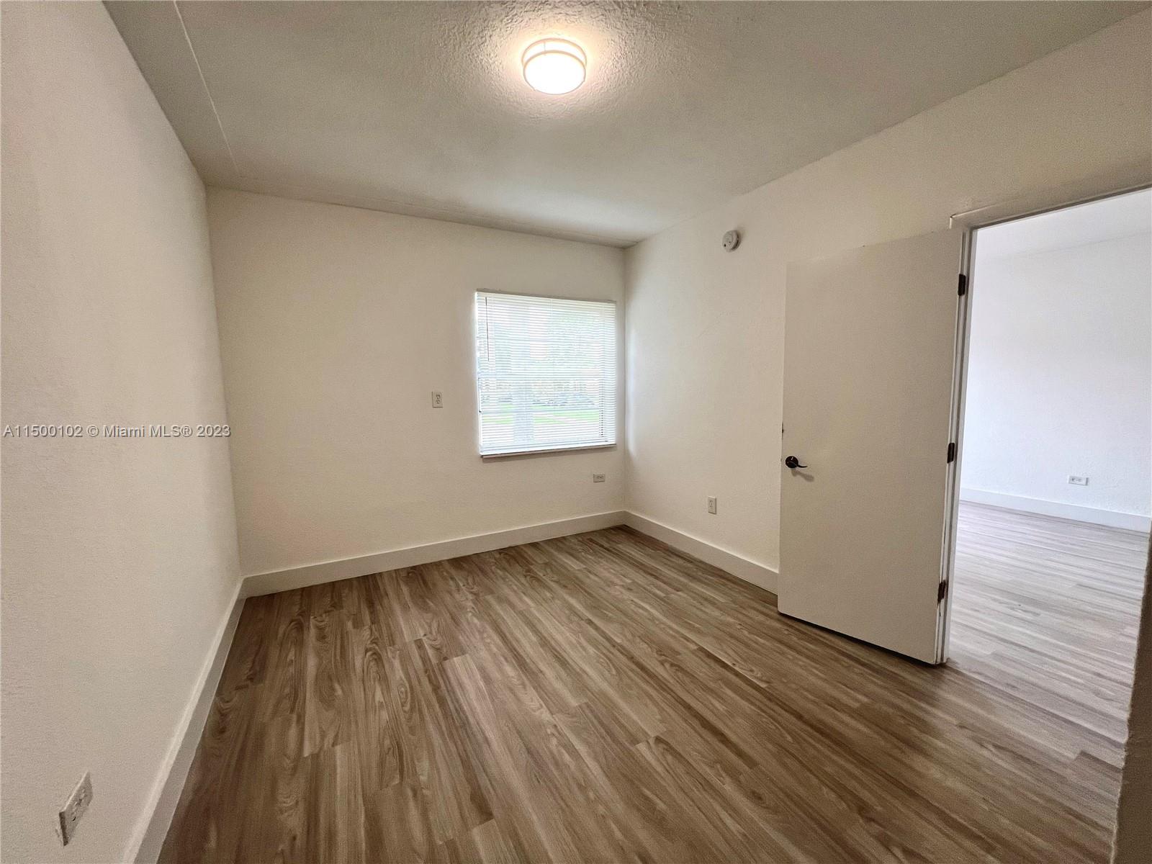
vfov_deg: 89.9
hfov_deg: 106.2
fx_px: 433
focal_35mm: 13
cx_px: 576
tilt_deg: -5.8
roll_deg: +1.0
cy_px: 432
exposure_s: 1/120
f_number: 1.8
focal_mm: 1.57
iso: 64
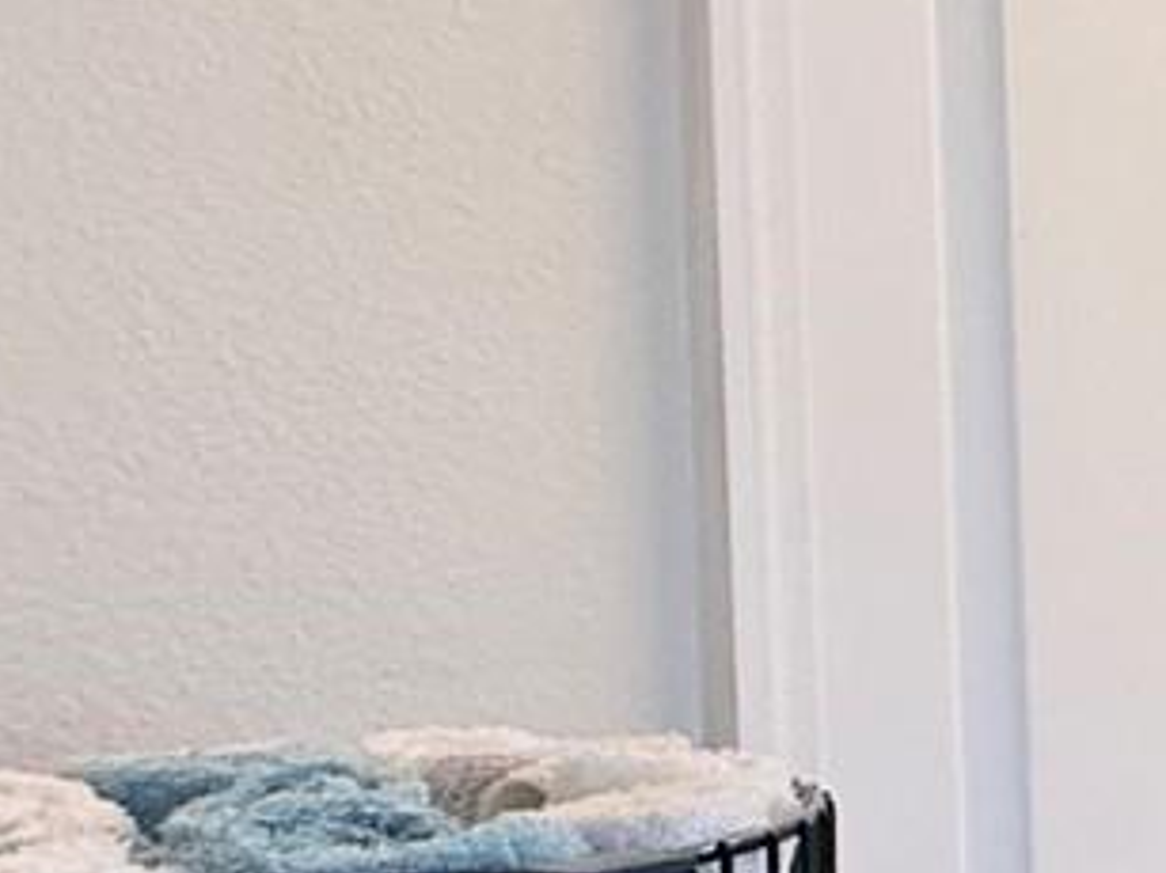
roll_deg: +1.6
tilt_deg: -1.5
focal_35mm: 73
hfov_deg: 18.9
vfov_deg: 20.1
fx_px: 2458
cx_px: 2210
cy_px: 543
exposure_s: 1/120
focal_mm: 2.22
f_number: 2.2
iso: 250
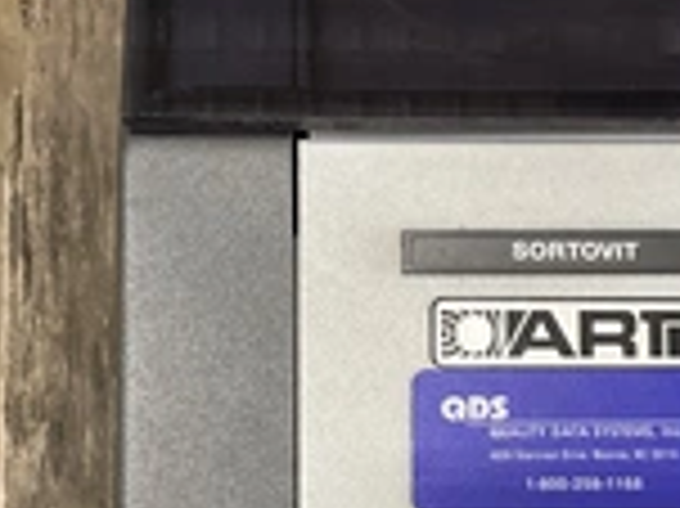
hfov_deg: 25.3
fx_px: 1511
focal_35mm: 77
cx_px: 423
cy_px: 360
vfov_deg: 19.0
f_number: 1.8
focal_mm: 3
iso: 64
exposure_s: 1/60
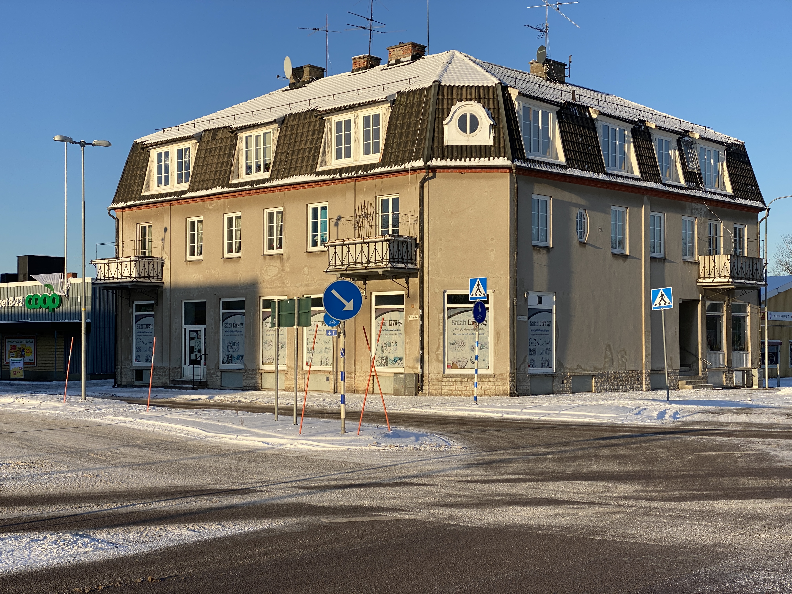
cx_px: 396
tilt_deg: +1.2
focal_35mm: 52
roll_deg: -0.6
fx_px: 1190
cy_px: 297
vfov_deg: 28.0
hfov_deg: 36.8
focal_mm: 6
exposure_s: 1/1142
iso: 20
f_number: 2
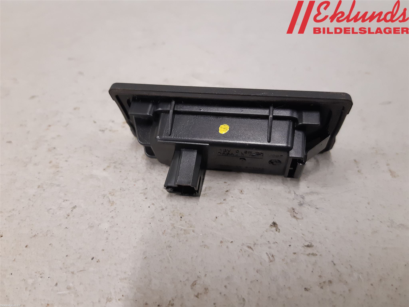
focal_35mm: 26
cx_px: 204
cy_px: 154
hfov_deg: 67.3
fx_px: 307
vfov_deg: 53.1
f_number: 1.7
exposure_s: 1/50
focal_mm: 3.93
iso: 200
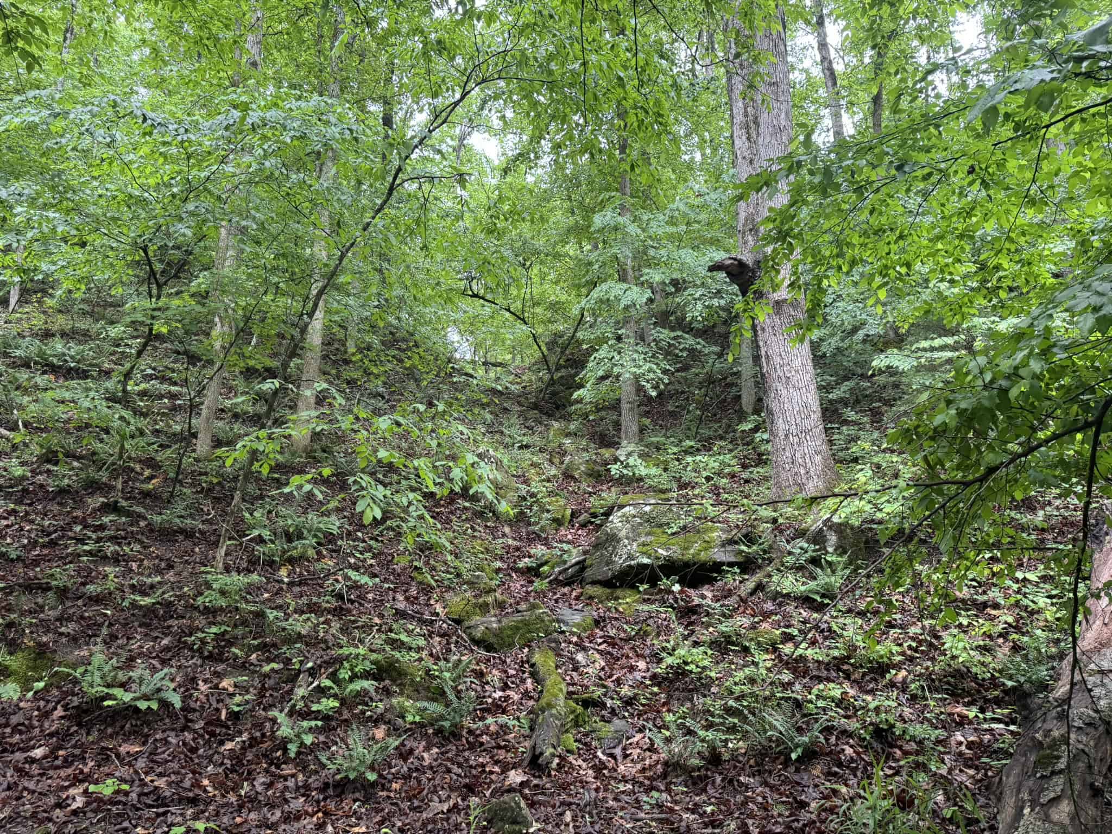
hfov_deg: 71.6
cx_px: 556
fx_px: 771
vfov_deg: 56.8
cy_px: 417
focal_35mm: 24
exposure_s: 1/60
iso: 250
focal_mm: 6.8
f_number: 1.8
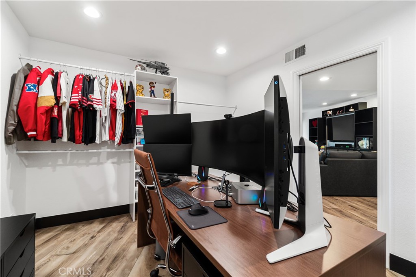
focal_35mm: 15
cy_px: 138
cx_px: 208
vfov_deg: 77.3
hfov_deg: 100.4
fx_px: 173
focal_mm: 10
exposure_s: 1/5
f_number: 7.1
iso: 320
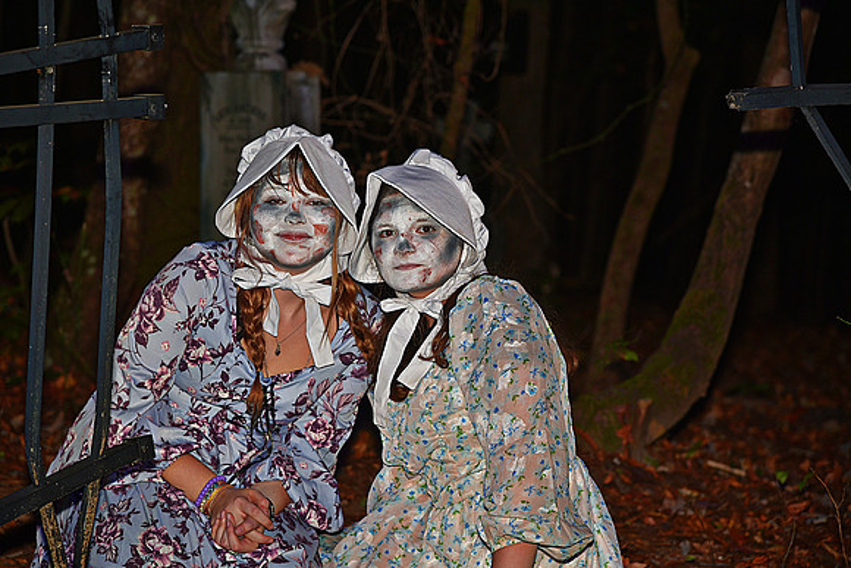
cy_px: 284
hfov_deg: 17.1
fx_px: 2837
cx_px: 426
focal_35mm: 120
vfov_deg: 11.4
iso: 400
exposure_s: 1/60
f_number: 5.6
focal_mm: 120
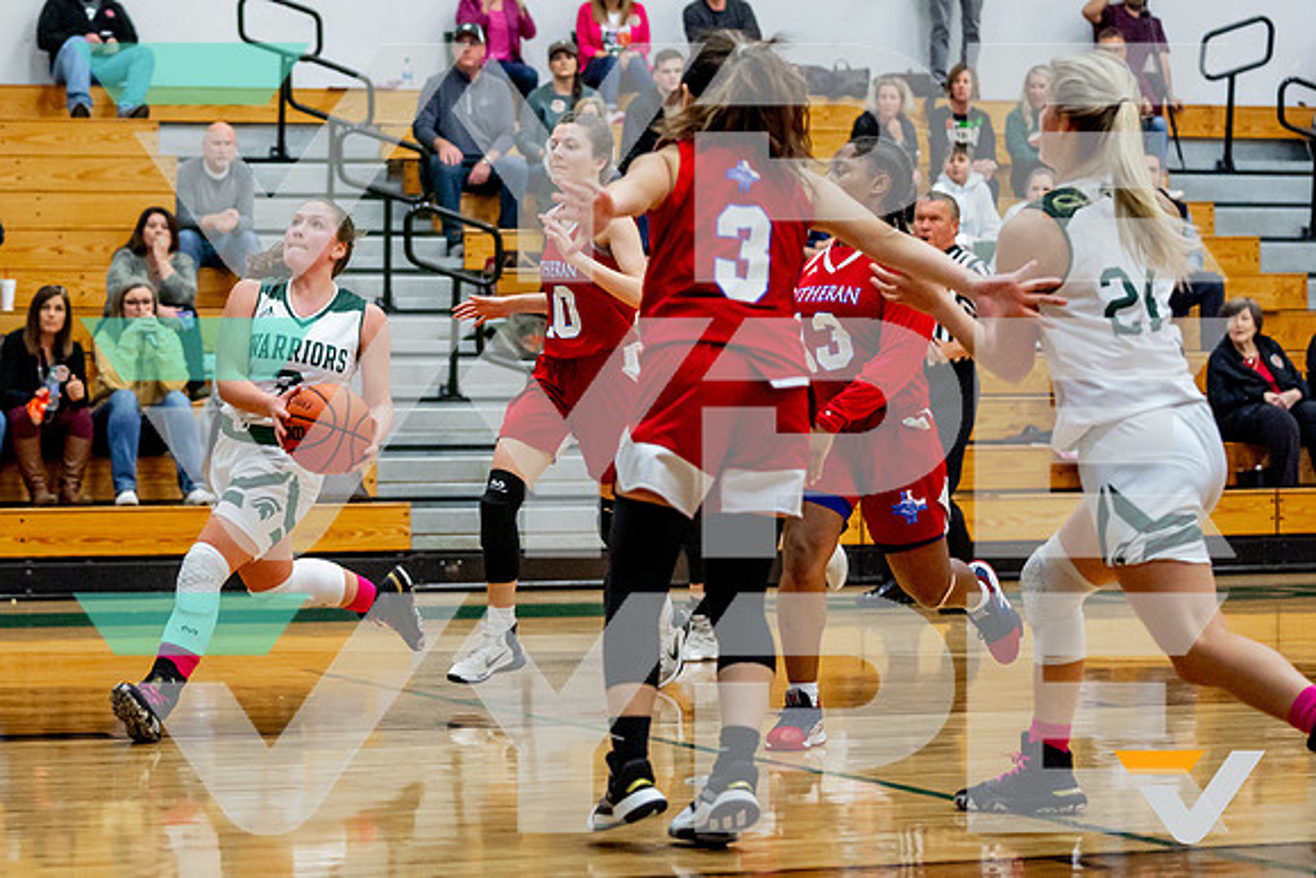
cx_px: 329
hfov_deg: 18.5
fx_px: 4004
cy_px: 290
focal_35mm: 110
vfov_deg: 12.5
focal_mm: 70
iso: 2000
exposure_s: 1/1000
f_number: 2.8
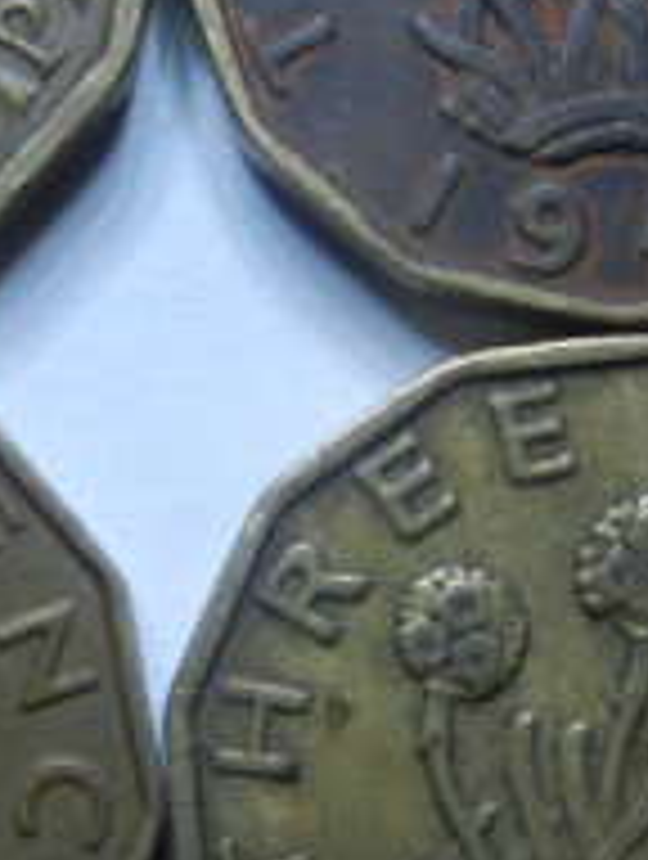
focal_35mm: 94
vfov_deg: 20.8
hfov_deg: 15.7
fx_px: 2338
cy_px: 410
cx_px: 225
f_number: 3.5
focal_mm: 5.4
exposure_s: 1/160
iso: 160
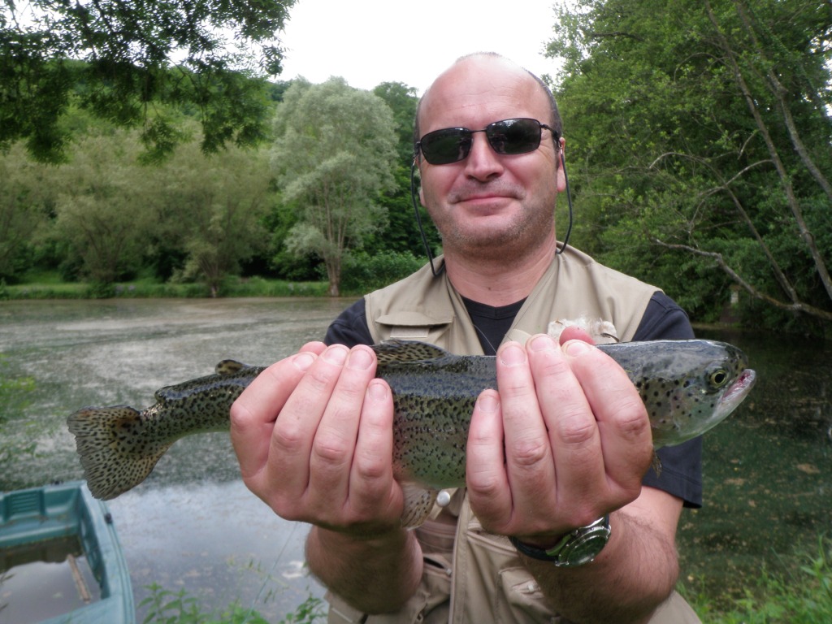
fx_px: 673
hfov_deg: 63.4
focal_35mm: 28
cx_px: 416
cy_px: 312
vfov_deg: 49.7
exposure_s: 1/80
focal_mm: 5
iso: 50
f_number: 3.5
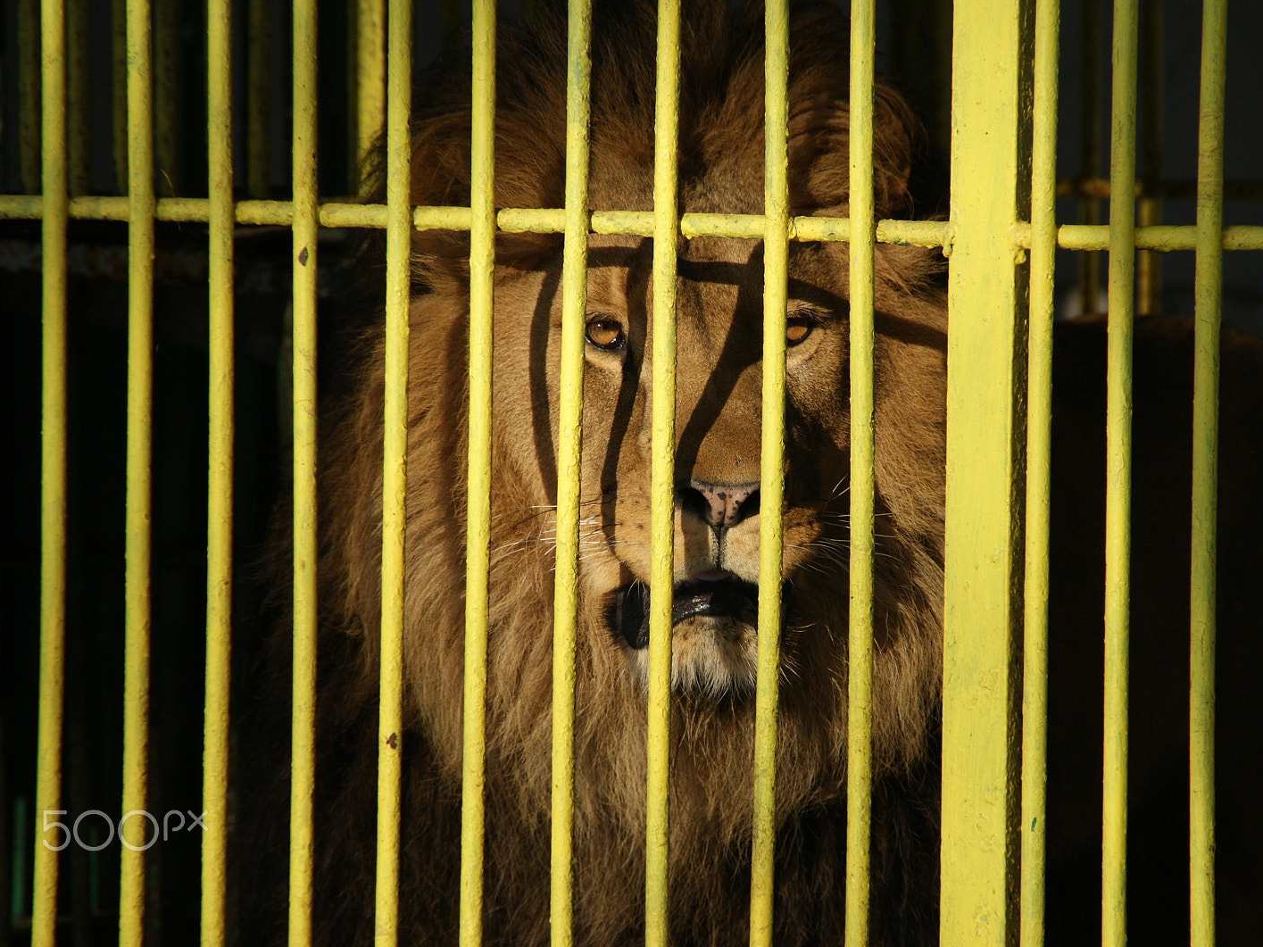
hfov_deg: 6.1
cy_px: 473
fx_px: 11893
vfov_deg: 4.6
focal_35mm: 326
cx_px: 701
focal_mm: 200
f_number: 6.3
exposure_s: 1/320
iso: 160
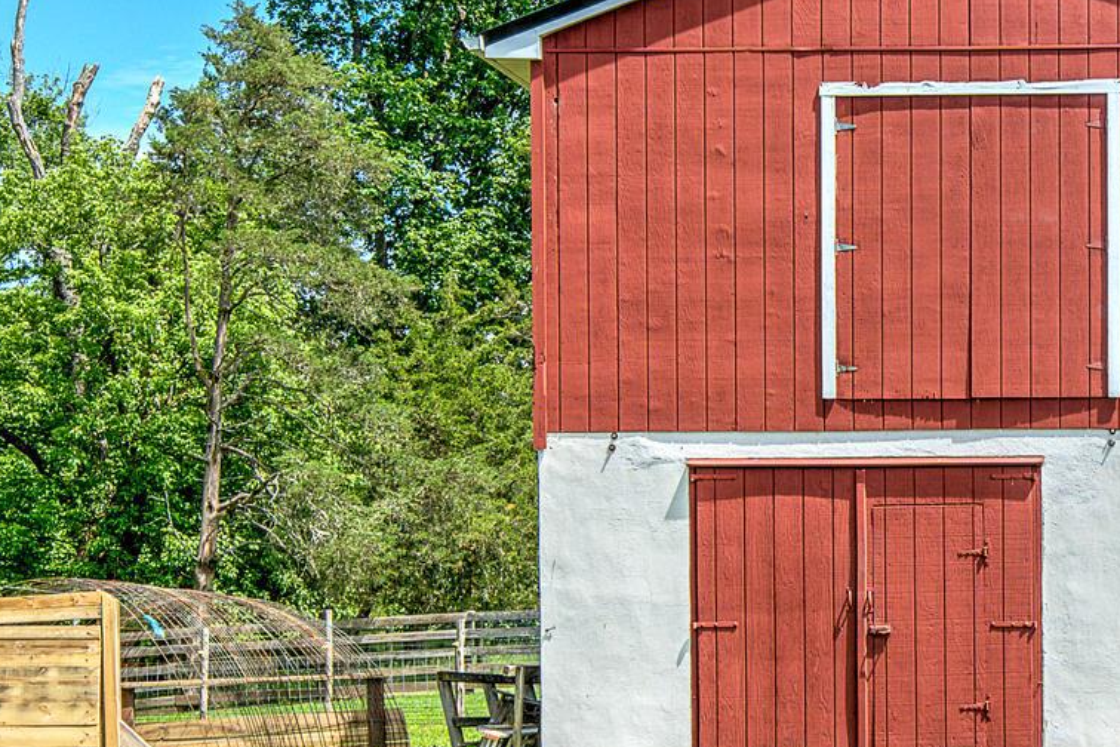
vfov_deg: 20.8
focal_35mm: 65
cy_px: 524
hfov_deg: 28.9
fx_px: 2022
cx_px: 1139
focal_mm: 24
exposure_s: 1/200
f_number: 8
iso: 100
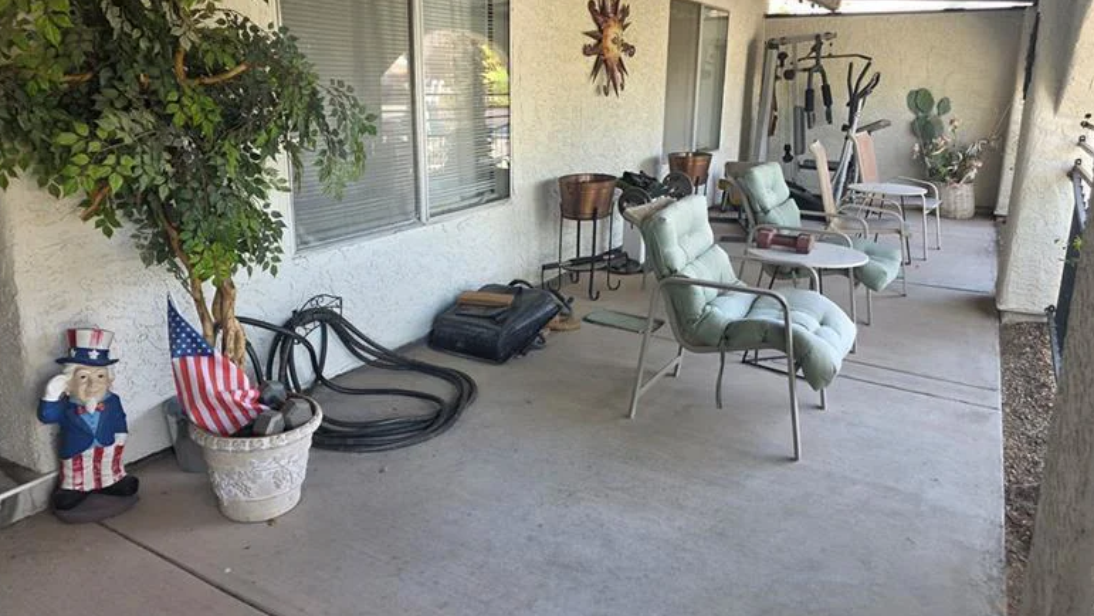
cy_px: 250
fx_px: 754
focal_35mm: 26
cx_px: 535
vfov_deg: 44.2
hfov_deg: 71.9
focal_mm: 6.3
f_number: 1.7
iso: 80
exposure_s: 1/180
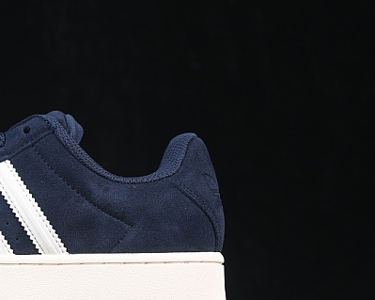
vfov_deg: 10.9
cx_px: 10
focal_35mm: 141
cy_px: 158
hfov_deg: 13.5
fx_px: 1565
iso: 160
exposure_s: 1/60
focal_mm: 50
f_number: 6.3
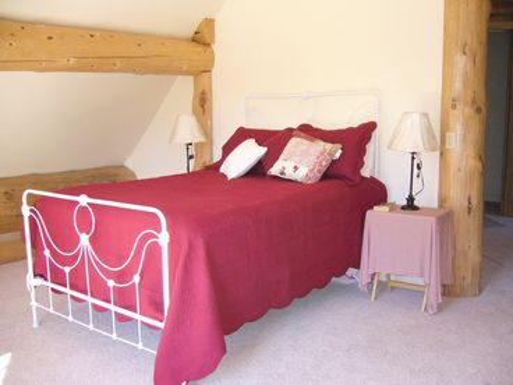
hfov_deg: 52.6
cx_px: 256
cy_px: 192
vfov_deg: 40.7
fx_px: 519
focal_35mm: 35
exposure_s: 1/60
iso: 320
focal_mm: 5.8
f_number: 2.8
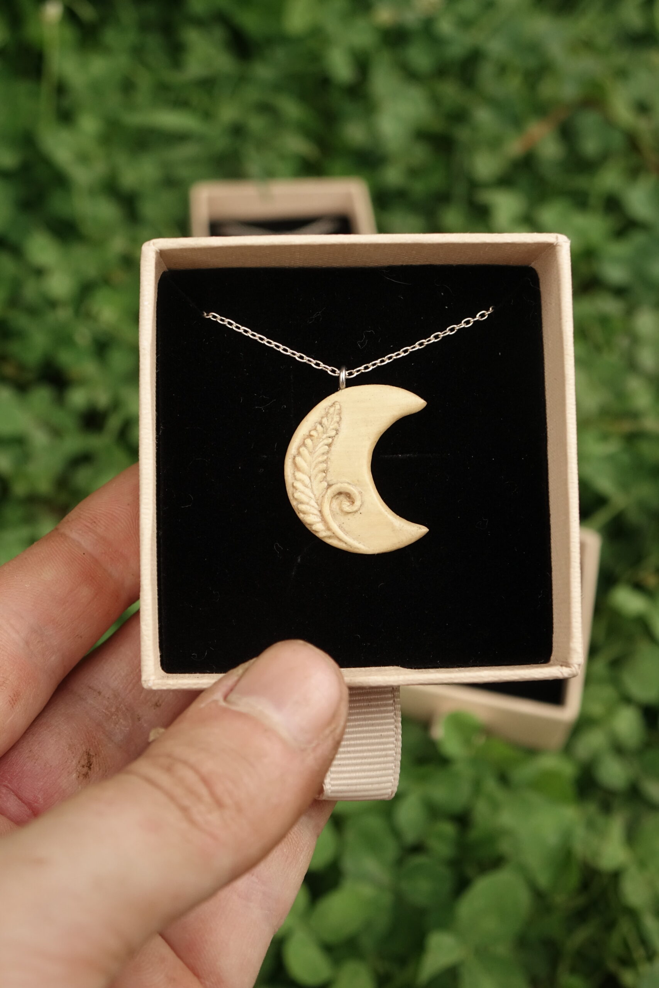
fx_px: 1373
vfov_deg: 39.6
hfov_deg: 27.0
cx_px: 330
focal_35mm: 50
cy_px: 494
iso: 500
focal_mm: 18.21
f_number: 3.5
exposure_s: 1/1000
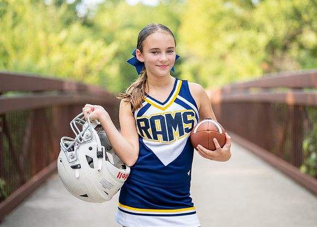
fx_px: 618
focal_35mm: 69
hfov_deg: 28.8
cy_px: 117
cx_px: 160
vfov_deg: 20.7
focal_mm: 50
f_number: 1.2
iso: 100
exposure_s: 1/640
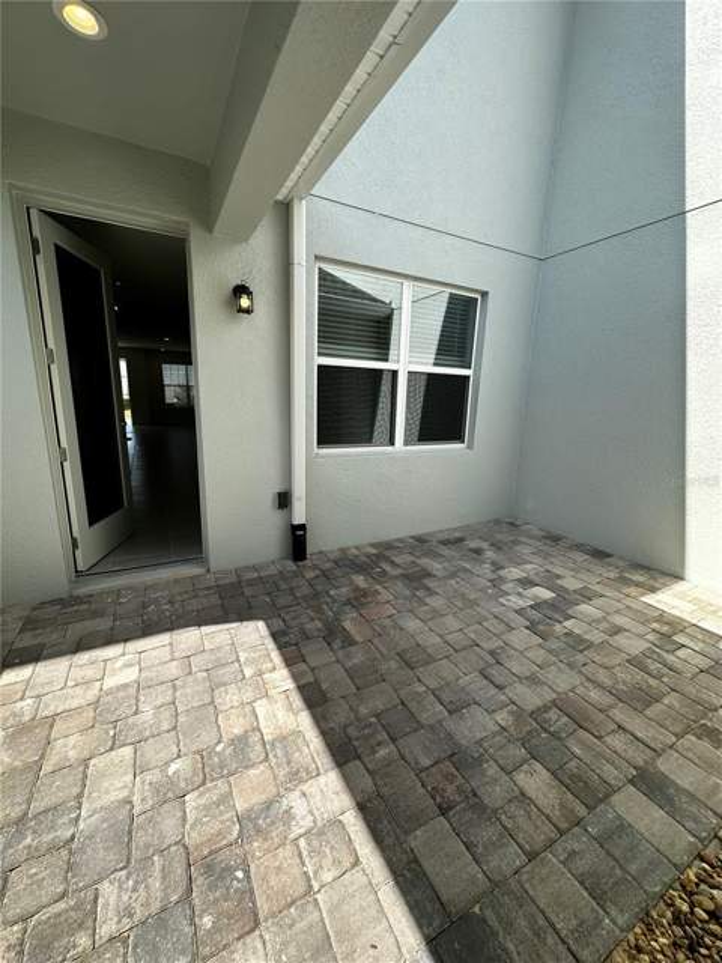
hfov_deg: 85.7
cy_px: 482
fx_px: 389
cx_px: 361
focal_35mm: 14
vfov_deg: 102.1
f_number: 2.2
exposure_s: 1/842
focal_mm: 2.22
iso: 40
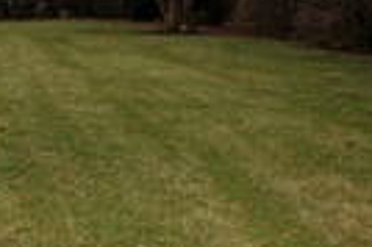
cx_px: 31
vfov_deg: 26.5
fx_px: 516
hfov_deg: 36.9
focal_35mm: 50
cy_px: 58
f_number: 8
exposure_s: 1/250
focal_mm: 10
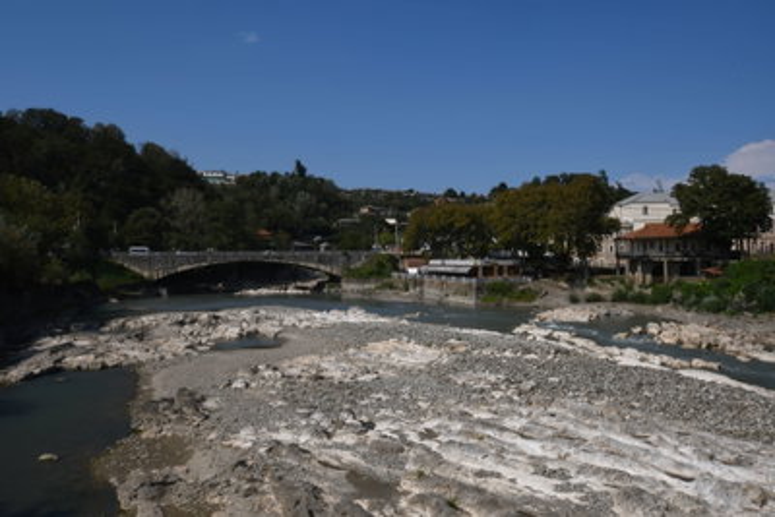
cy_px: 258
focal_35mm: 30
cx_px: 388
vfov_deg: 43.6
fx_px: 646
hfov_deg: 61.9
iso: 100
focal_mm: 20
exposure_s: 1/60
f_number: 22
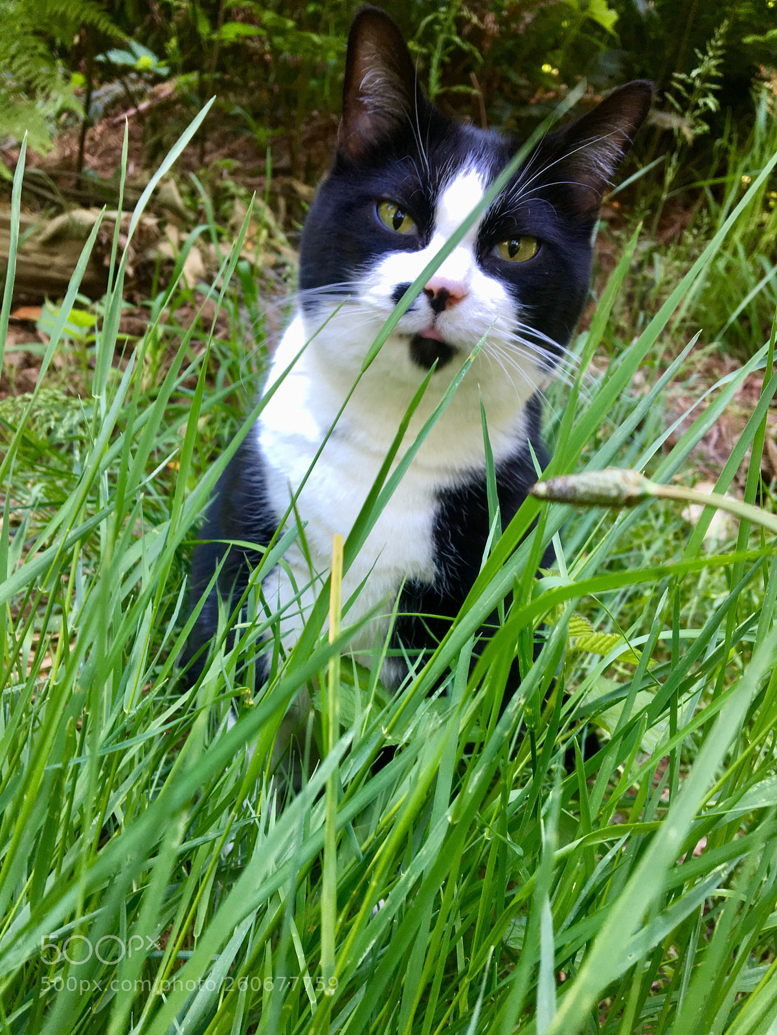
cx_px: 388
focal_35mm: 29
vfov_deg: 61.7
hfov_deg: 48.2
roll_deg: -10.8
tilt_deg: -18.2
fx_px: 868
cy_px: 518
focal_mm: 4.15
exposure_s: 1/30
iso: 40
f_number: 2.2
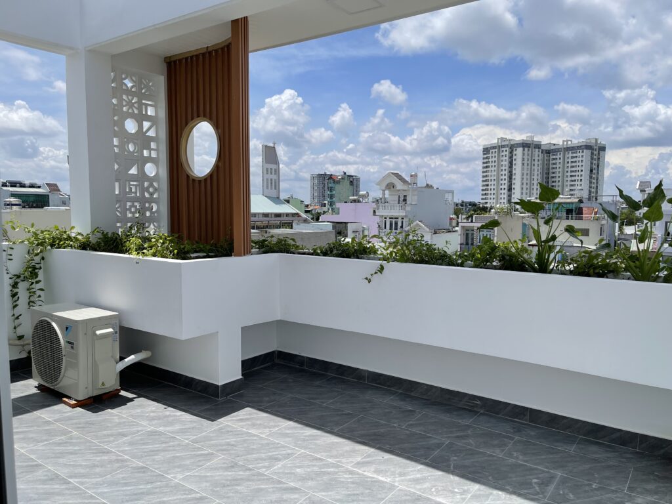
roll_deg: -0.6
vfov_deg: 53.1
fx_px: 505
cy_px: 252
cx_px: 336
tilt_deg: -5.9
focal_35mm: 26
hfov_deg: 67.3
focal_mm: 5.1
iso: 32
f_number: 1.6
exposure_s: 1/5128
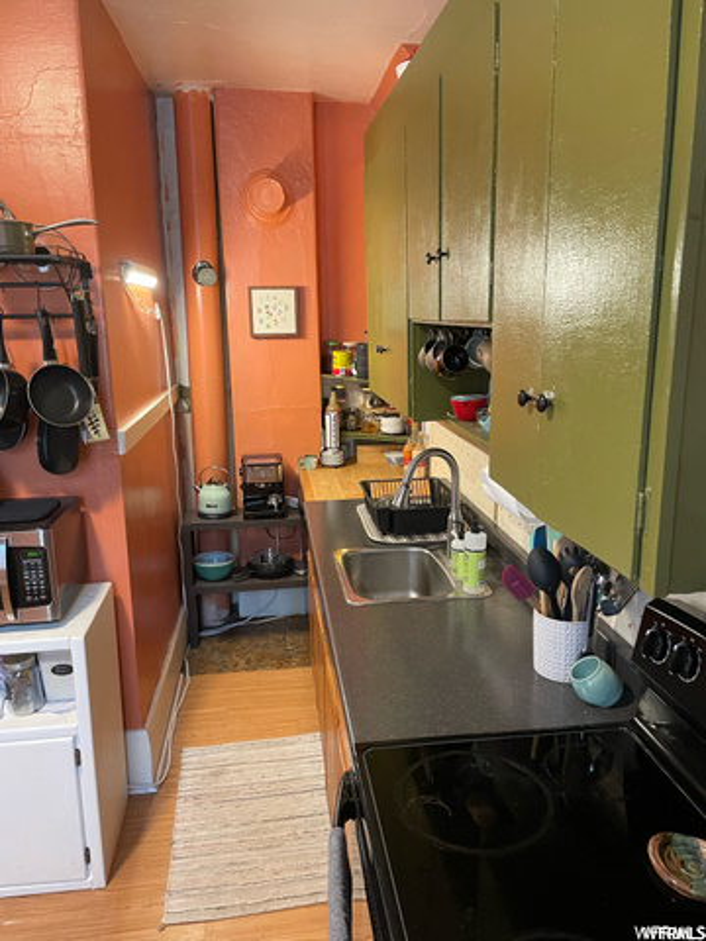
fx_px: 707
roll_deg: +1.0
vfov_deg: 67.3
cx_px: 353
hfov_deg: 53.1
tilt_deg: -13.7
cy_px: 470
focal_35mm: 26
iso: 250
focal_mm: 4.2
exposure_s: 1/60
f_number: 1.6
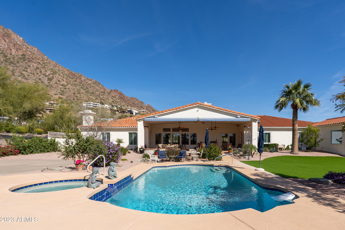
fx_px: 158
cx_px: 172
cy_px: 115
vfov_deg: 72.1
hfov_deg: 95.0
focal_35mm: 16
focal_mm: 16.5
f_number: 7.1
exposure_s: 1/8000
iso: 400
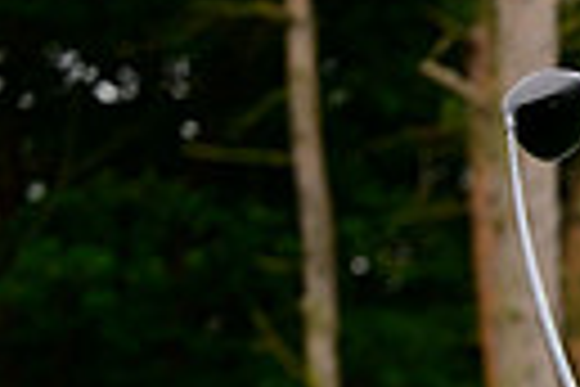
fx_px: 5348
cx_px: 1191
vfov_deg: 4.1
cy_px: 767
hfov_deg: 6.0
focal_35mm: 332
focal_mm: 74
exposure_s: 1/3200
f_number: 2.8
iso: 1000
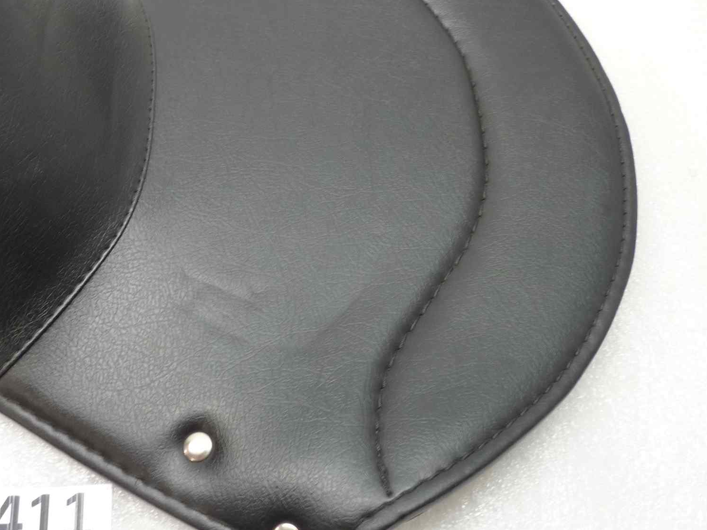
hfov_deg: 43.4
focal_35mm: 43
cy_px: 231
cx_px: 258
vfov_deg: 33.6
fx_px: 878
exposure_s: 1/8
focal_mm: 4.1
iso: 125
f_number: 3.3
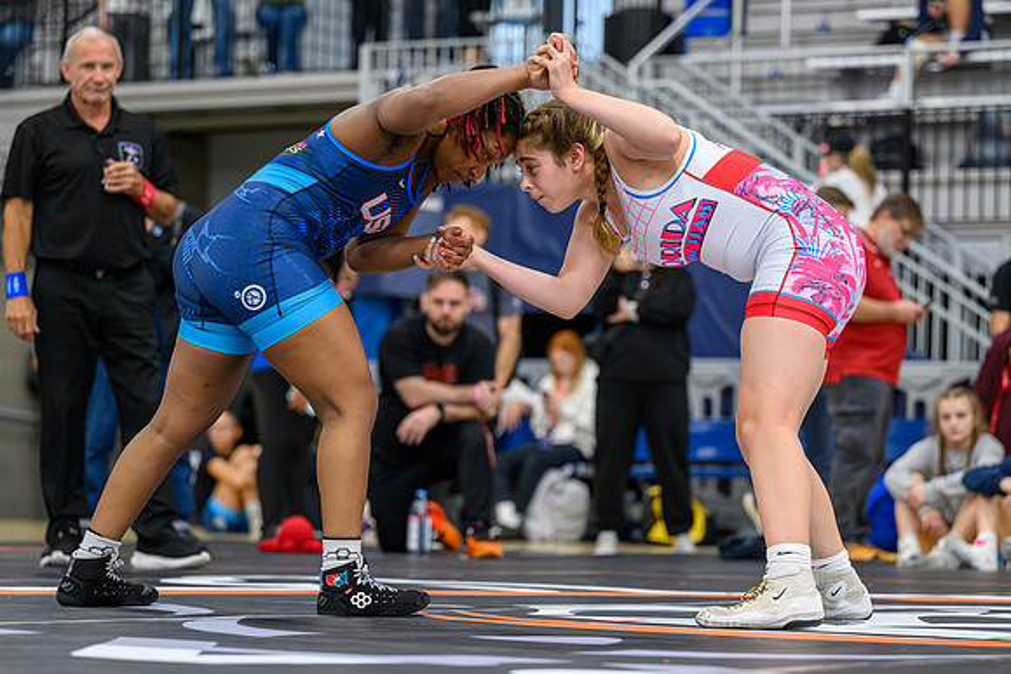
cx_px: 551
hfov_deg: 16.2
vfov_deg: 10.8
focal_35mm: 127
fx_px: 3556
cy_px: 388
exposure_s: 1/800
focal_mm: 105
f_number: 2.8
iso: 3200
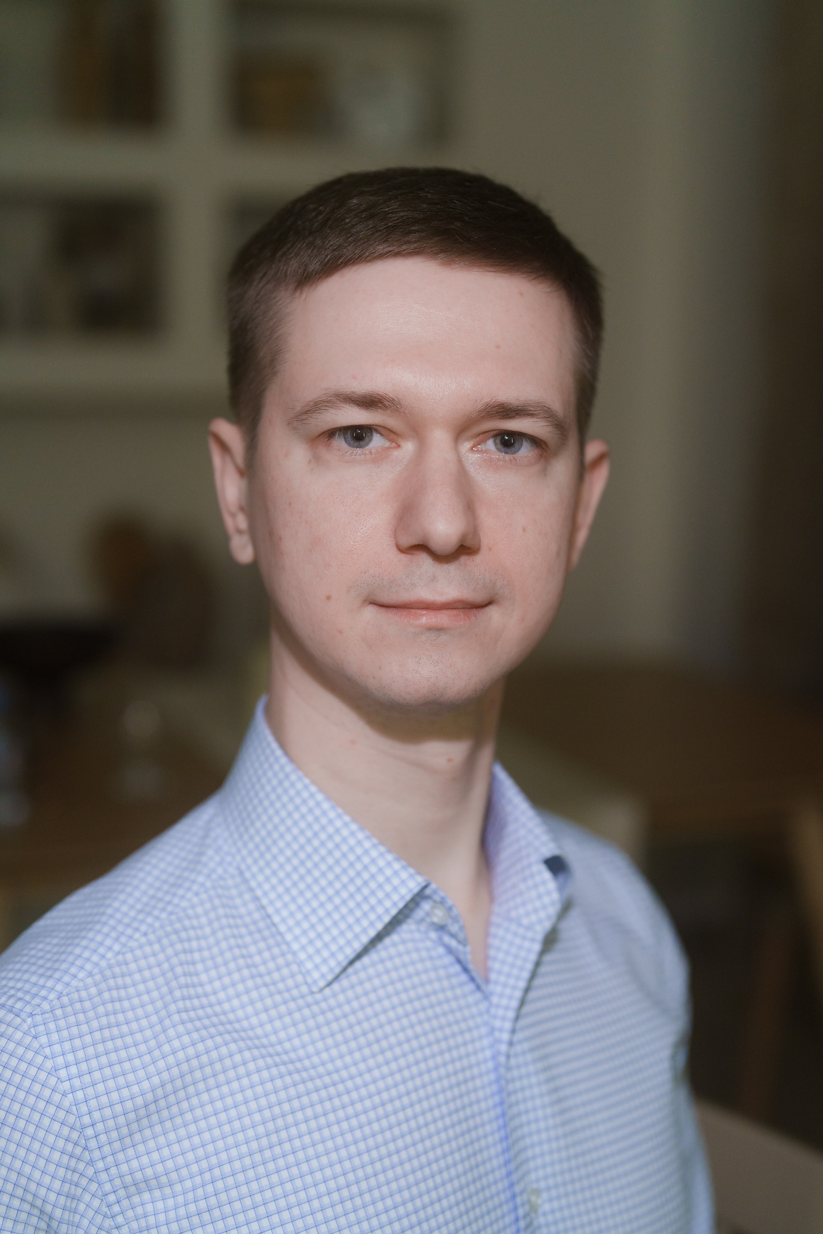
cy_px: 617
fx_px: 1714
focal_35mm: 50
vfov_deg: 39.6
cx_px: 412
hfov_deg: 27.0
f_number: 2.2
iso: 1000
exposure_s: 1/125
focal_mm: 50
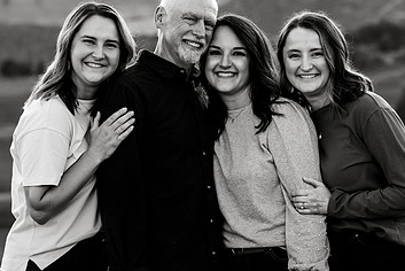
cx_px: 185
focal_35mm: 194
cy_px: 126
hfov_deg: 10.6
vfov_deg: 7.1
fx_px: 2184
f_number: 4.5
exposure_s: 1/160
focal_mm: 105
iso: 500
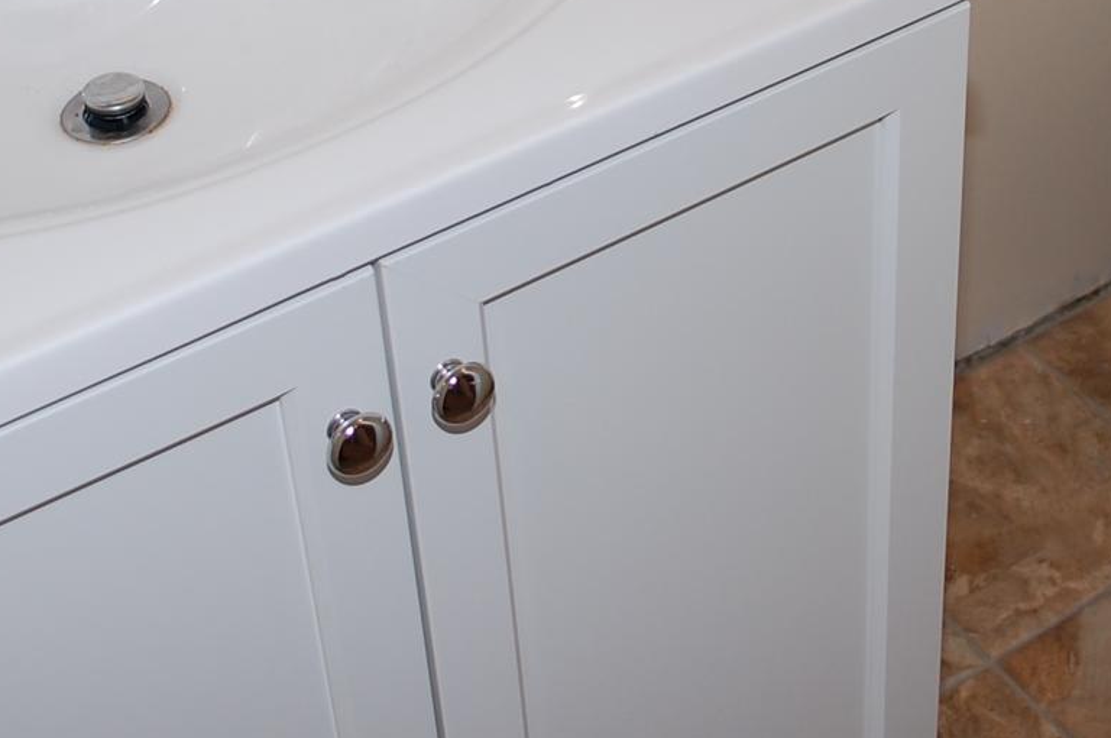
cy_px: -77
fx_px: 2219
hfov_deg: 28.1
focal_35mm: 72
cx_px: 657
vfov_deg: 18.2
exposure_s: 1/60
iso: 200
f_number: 4
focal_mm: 18
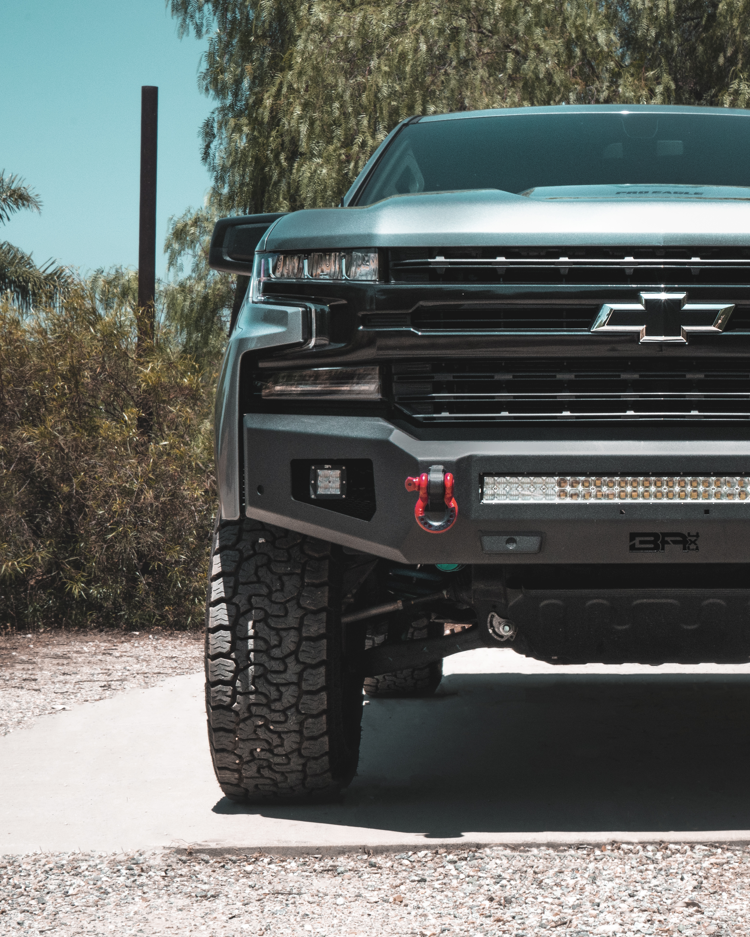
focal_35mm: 83
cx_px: 712
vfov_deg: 23.0
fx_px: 2303
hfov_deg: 18.1
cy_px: 407
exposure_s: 1/400
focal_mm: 43
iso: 800
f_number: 20
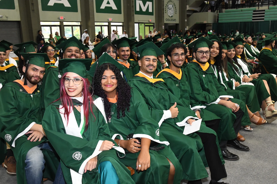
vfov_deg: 41.1
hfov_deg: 58.7
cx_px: 138
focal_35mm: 32
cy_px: 92
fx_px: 246
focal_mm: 27
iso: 5000
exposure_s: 1/250
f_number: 8
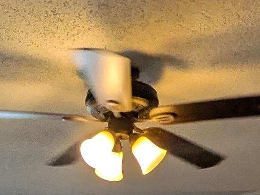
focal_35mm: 76
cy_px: 408
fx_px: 571
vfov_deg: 15.1
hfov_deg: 25.6
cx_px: 92
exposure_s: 1/120
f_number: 2.2
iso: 130
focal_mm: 1.85
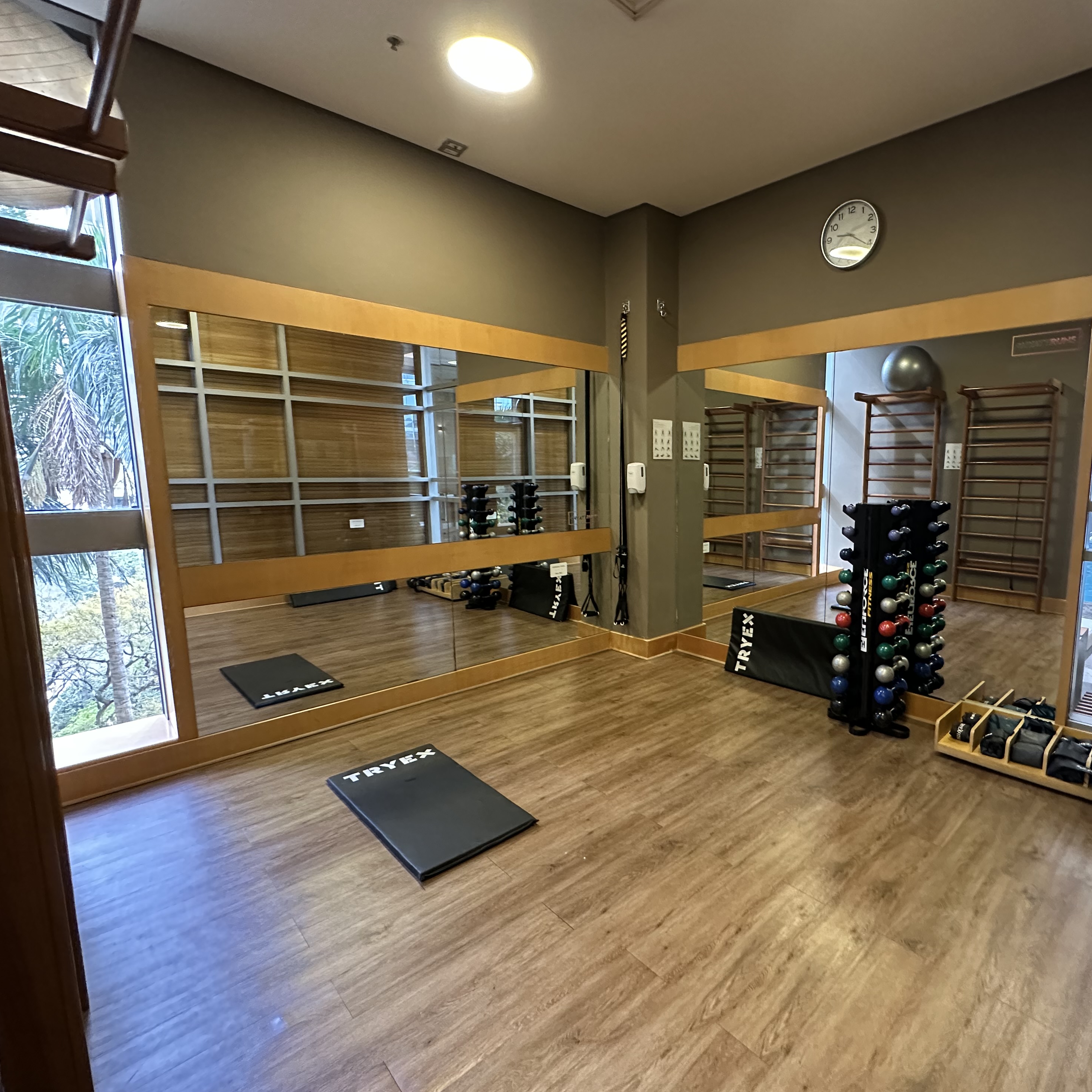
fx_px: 607
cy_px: 550
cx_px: 689
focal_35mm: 17
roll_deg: +0.0
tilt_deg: -8.0
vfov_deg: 84.0
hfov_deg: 82.2
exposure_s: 1/60
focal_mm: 2.22
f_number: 2.2
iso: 640
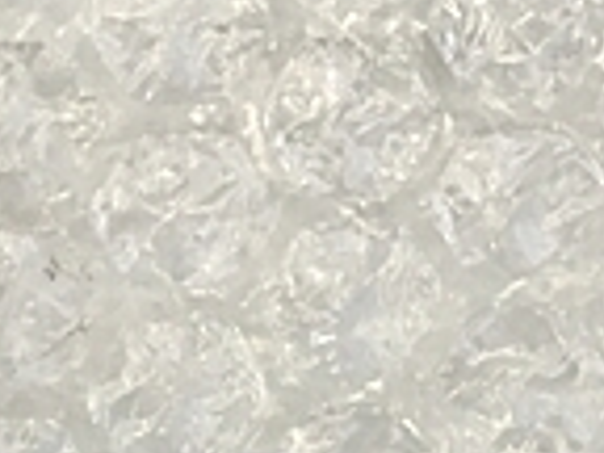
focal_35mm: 129
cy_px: 629
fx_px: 2251
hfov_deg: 15.1
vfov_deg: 11.1
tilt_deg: -76.4
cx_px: 520
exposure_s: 1/40
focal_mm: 4.15
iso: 32
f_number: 2.2
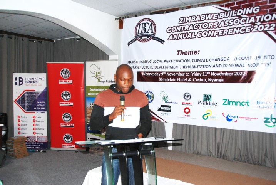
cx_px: 138
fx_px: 253
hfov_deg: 57.2
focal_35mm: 33
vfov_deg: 40.1
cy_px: 92
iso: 200
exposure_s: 1/60
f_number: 3.8
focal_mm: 22
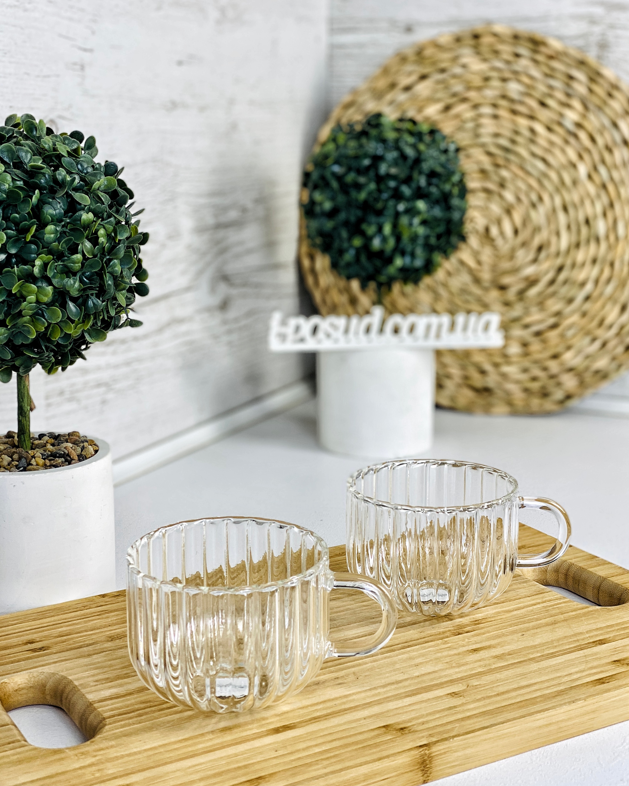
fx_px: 1280
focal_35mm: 55
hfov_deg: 27.6
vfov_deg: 34.1
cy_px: 371
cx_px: 312
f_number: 2
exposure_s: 1/100
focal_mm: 6
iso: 32
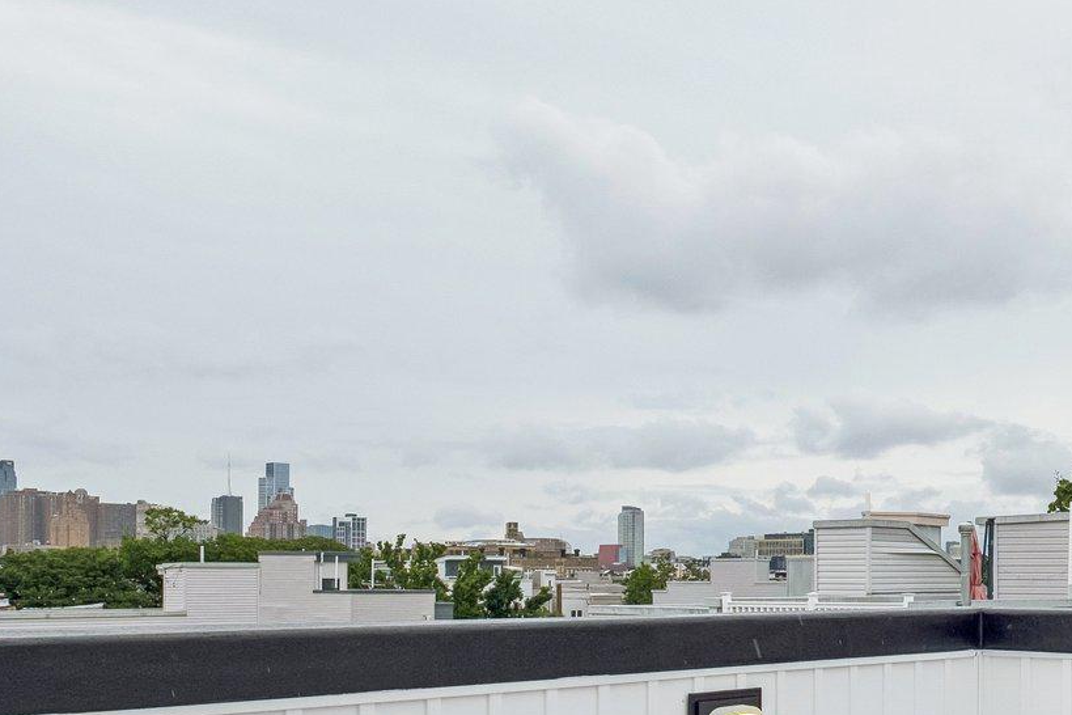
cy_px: 514
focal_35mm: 45
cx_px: 976
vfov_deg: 29.5
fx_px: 1340
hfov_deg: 40.2
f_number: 8
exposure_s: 1/550
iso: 250
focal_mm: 12
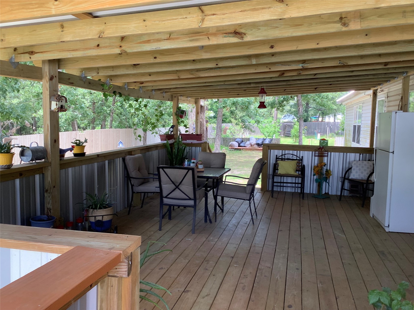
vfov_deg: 45.4
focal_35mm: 31
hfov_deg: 58.4
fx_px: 371
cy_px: 155
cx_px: 207
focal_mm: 3.3
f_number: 2.4
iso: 50
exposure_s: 1/120
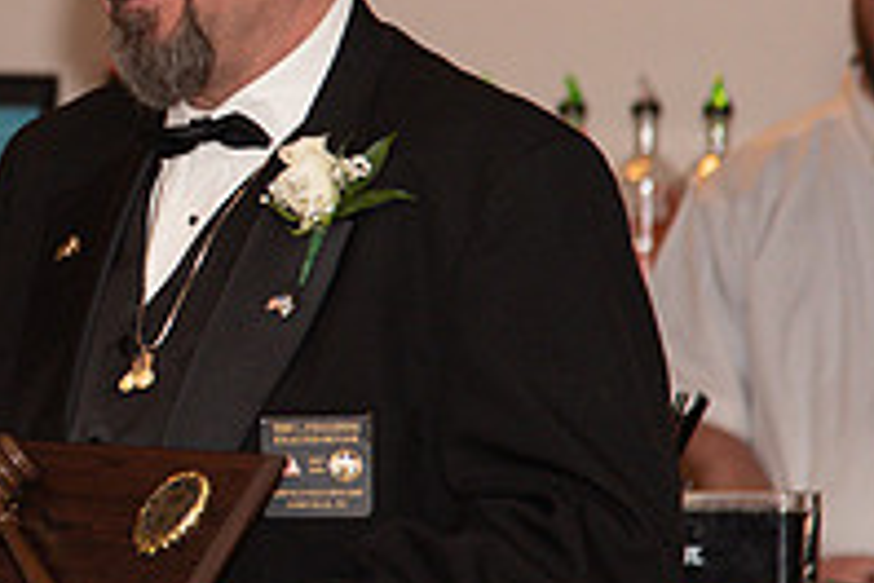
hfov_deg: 5.8
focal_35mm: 352
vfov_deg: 3.9
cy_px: 126
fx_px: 8545
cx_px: -146
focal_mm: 120
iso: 800
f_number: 4
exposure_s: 1/200
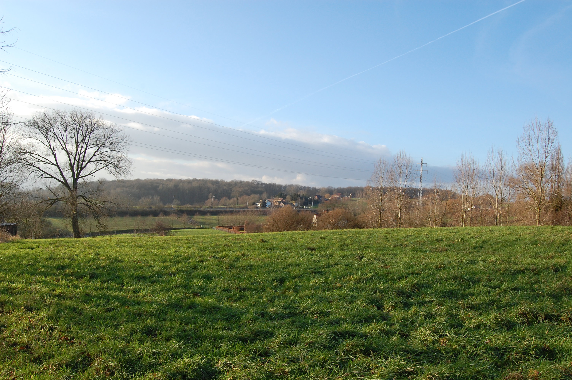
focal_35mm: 27
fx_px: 429
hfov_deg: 67.4
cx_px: 286
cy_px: 190
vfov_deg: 47.8
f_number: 10
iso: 400
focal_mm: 18
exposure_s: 1/200
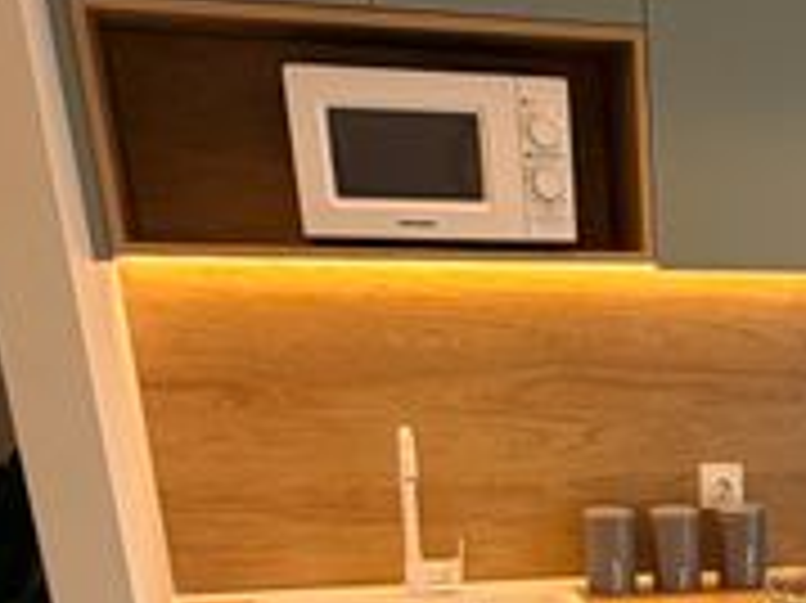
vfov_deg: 22.2
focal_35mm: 50
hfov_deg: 33.3
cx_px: 892
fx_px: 1163
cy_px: 976
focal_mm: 2.22
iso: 80
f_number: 2.2
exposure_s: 1/121
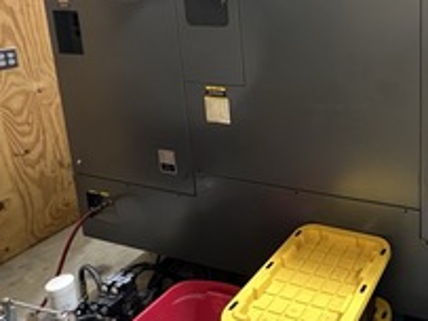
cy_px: 56
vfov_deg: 41.8
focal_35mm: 32
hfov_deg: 49.3
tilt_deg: -12.3
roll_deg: +0.7
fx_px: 395
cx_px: 401
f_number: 1.8
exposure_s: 1/60
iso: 500
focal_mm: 1.57
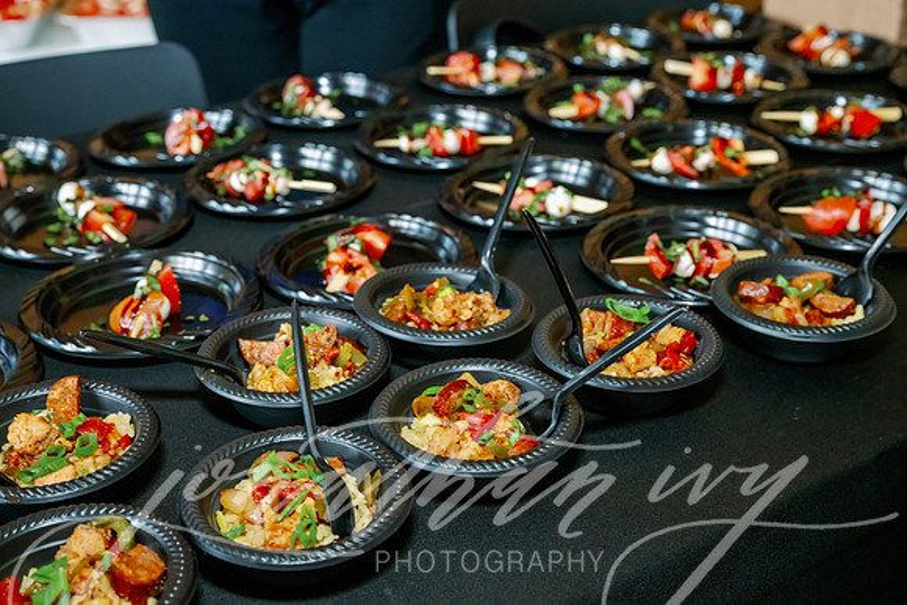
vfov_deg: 28.1
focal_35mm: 48
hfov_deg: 41.1
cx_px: 454
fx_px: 1210
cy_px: 302
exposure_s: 1/100
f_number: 6.3
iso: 2000
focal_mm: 48
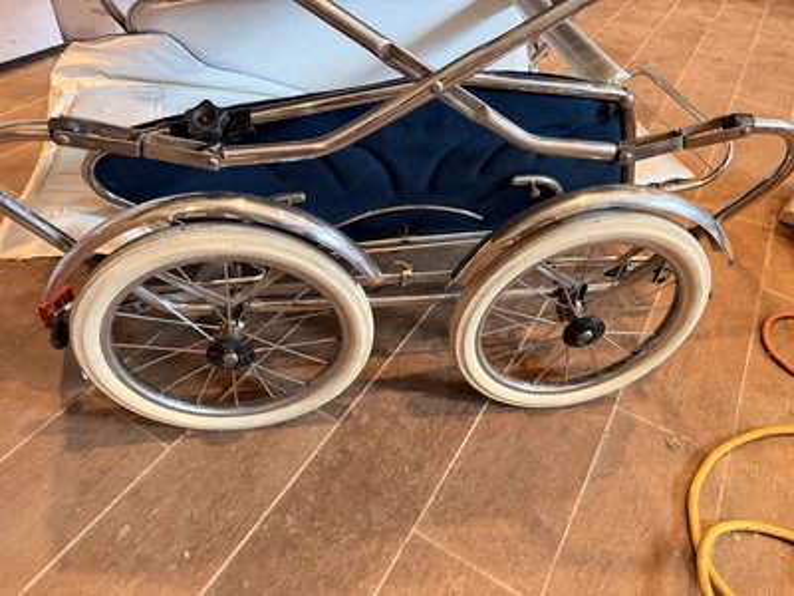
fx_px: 550
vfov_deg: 56.8
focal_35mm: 24
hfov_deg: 71.6
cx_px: 397
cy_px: 298
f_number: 1.78
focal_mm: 6.76
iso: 500
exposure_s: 1/60
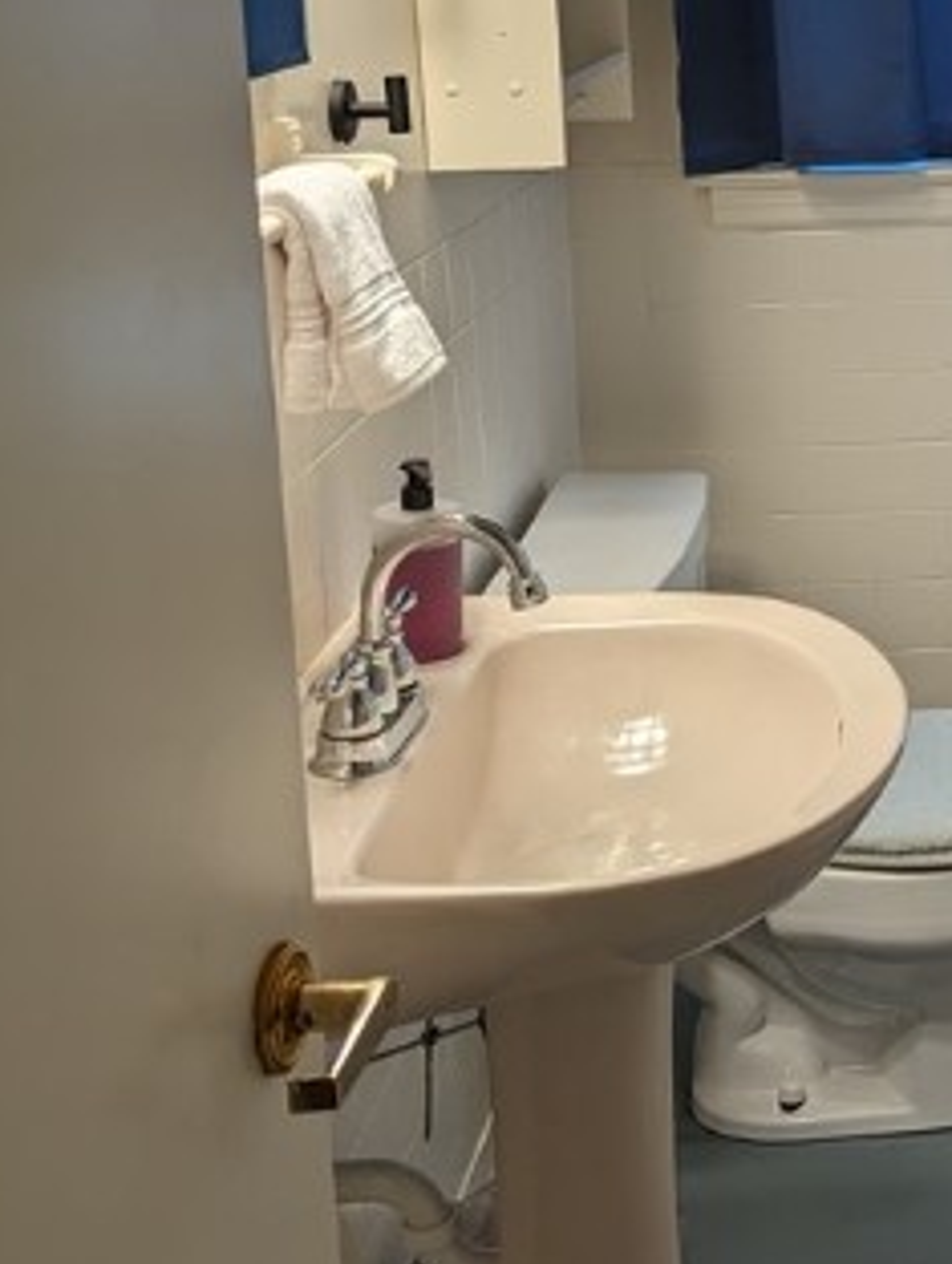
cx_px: 1126
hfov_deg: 22.9
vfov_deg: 31.8
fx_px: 2158
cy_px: 251
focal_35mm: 59
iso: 43
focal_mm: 6.81
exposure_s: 1/133
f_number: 1.85
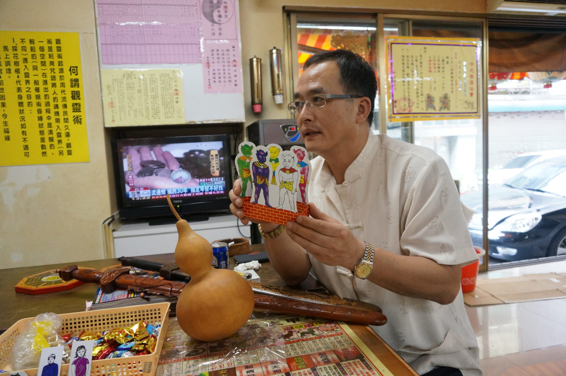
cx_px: 283
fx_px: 377
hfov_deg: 73.8
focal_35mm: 24
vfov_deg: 53.0
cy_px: 188
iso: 1600
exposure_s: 1/160
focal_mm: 16
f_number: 4
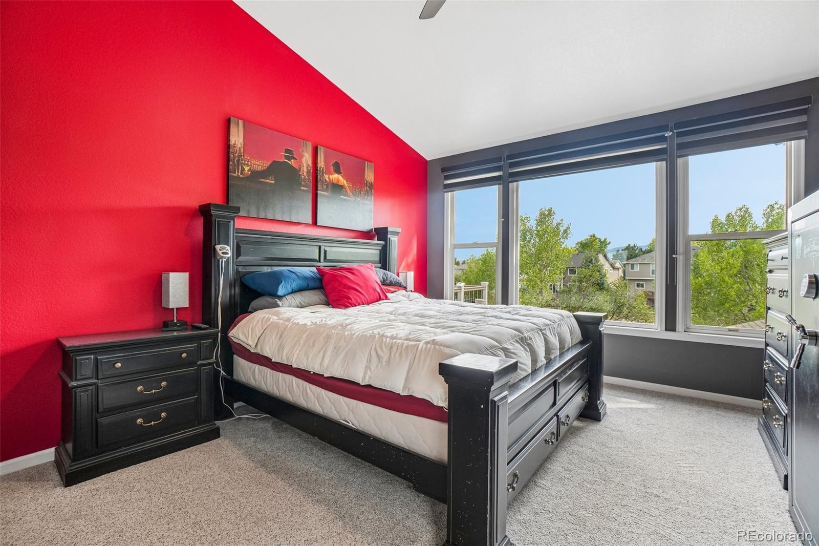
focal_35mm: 15
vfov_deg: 77.3
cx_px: 410
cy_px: 273
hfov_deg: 100.4
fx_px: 341
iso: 400
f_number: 8
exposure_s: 1/30
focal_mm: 10
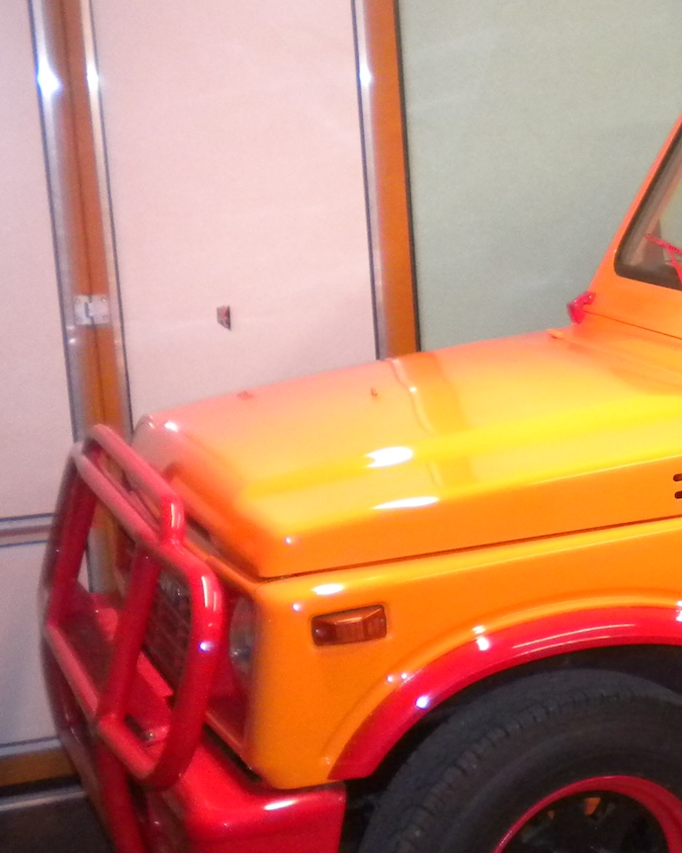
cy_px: 506
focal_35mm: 76
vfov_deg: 25.0
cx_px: 896
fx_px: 1918
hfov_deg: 18.7
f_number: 3.1
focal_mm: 6.3
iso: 400
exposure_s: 1/30
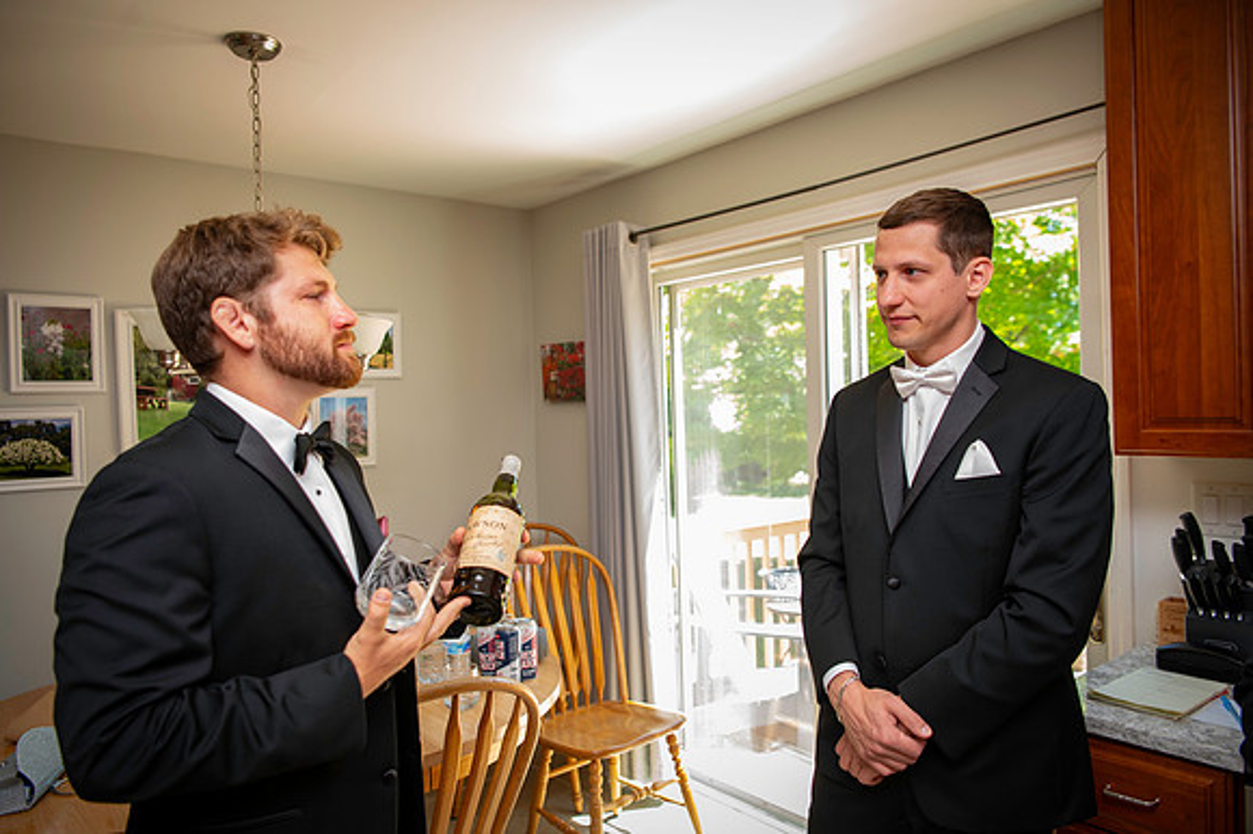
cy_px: 417
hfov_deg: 73.8
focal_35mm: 24
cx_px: 626
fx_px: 835
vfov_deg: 53.1
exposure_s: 1/125
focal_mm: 24
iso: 640
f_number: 2.8
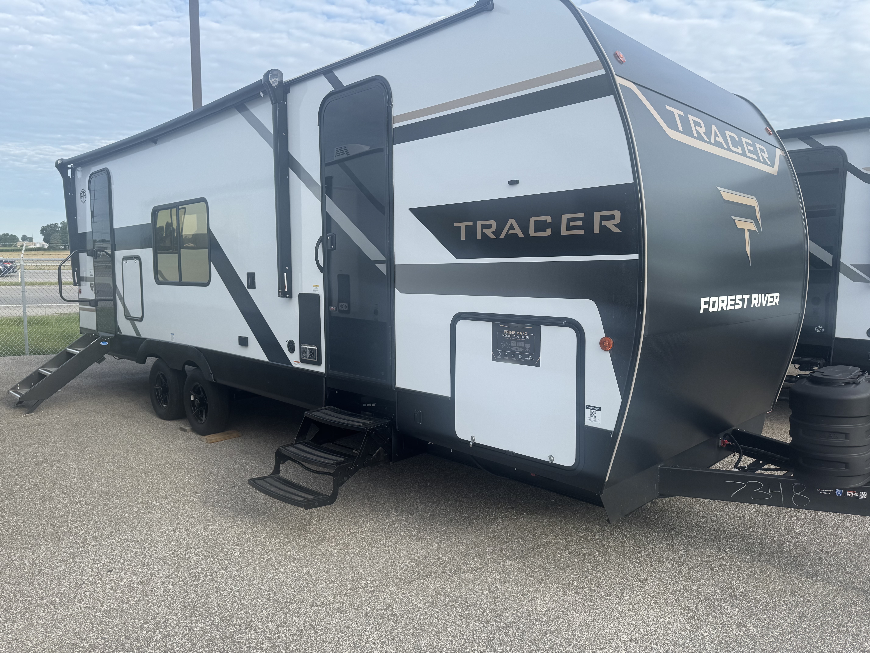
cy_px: 326
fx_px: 603
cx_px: 435
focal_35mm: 24
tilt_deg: -6.4
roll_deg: -1.1
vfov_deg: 56.8
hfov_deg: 71.6
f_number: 1.78
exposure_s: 1/1637
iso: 80
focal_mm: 6.76
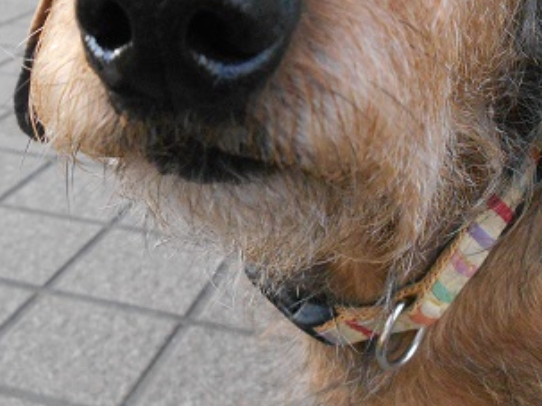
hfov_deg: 34.9
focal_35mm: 55
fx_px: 861
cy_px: 134
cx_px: 254
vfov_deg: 26.4
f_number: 3.4
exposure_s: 1/250
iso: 560
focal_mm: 4.7
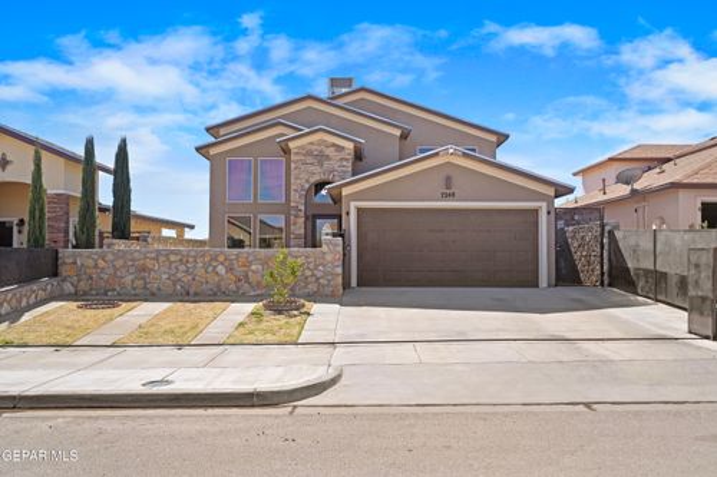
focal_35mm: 31
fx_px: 617
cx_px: 358
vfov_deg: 42.3
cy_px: 238
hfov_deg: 60.3
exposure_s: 1/30
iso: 100
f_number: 8
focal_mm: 31
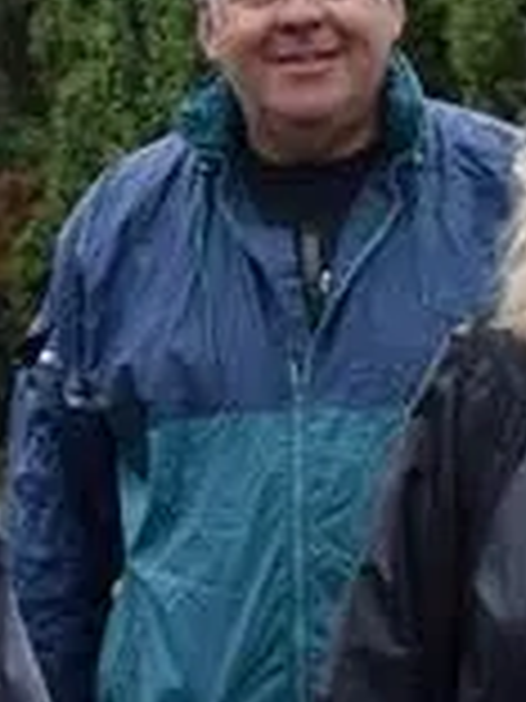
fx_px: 4457
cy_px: 148
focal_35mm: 220
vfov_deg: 9.0
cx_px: 256
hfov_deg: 6.8
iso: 400
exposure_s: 1/250
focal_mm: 22
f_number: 8
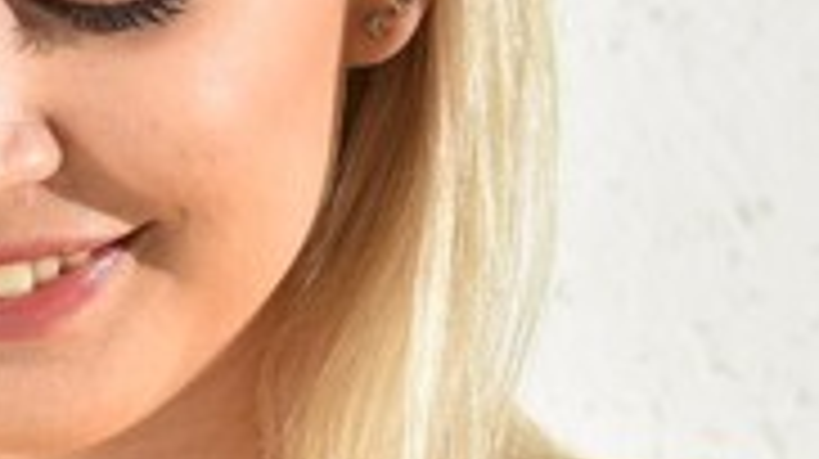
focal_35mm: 173
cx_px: 153
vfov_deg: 7.0
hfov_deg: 12.4
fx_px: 3754
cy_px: 526
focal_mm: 40
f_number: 7.1
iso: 100
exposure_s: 1/160
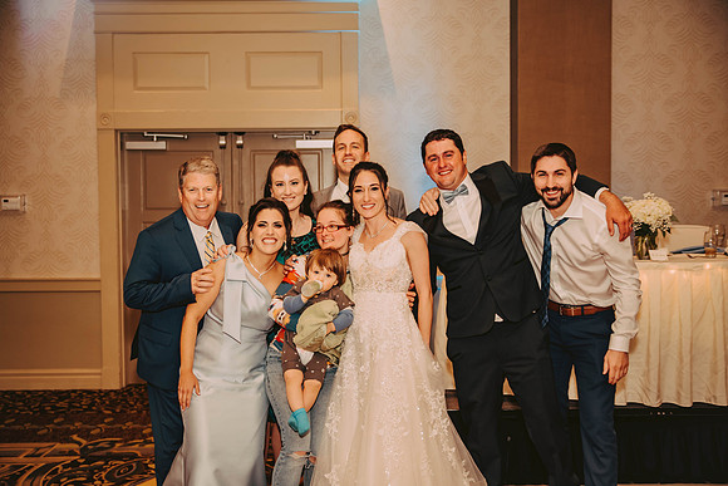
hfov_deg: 44.5
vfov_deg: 30.5
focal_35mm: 44
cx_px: 364
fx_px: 890
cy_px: 243
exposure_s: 1/60
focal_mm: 44
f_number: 2.8
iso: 500
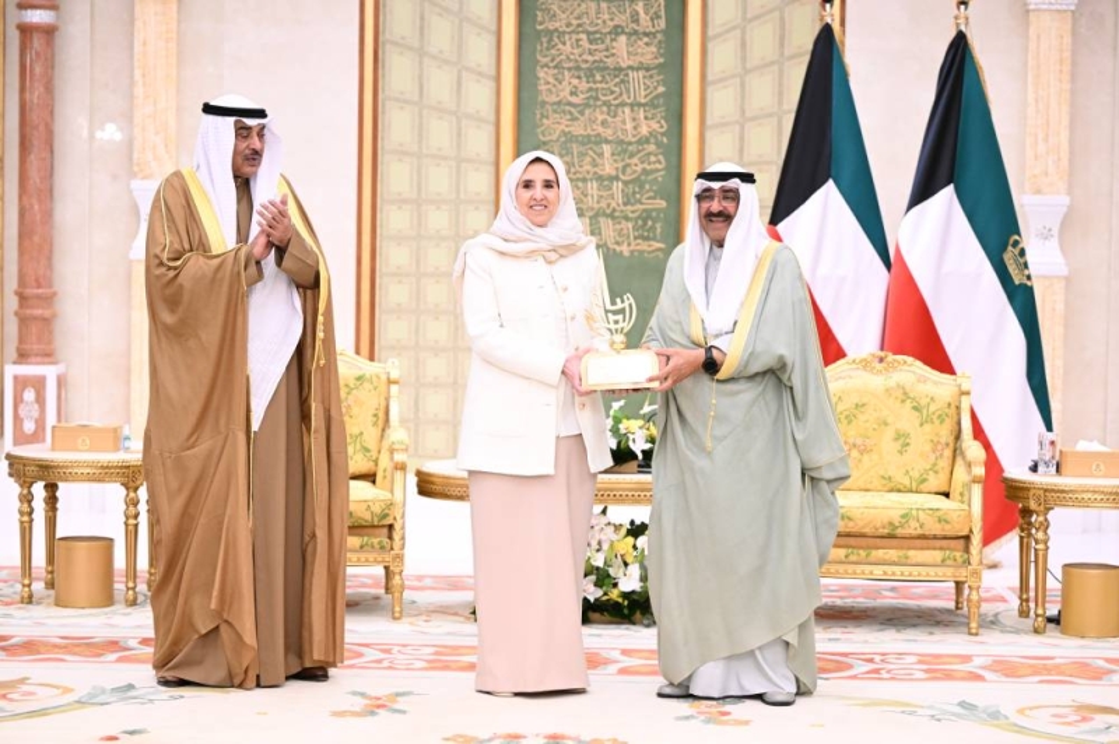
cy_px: 372
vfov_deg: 14.8
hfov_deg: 22.2
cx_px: 560
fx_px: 2857
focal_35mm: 92
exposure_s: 1/200
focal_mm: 92
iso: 4000
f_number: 2.8
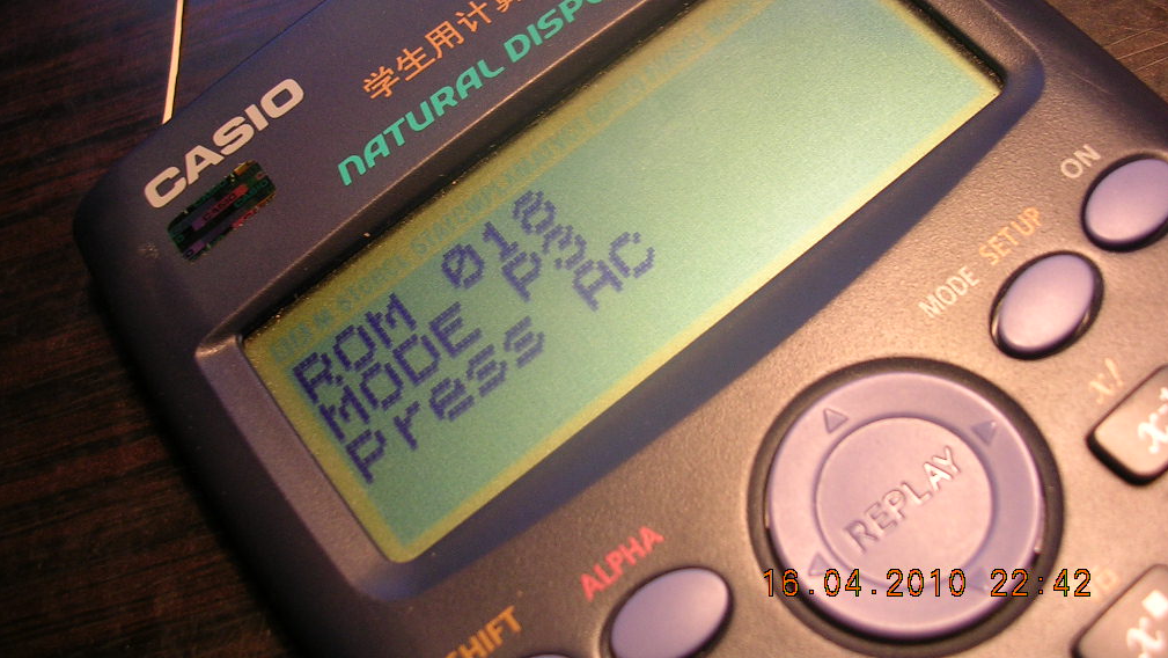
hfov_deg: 48.3
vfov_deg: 28.2
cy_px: 232
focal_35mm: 42
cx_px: 590
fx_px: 1301
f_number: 2.8
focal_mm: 5.8
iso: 50
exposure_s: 1/8
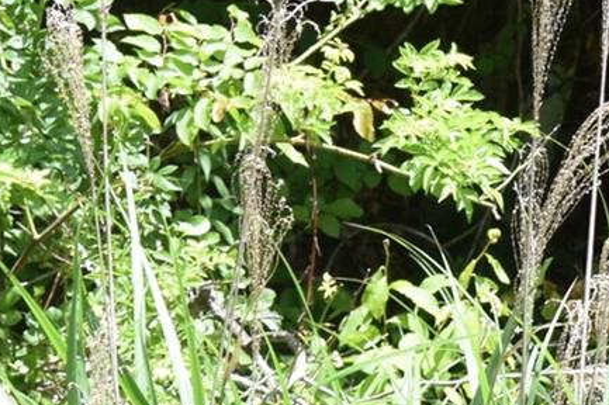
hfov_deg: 5.3
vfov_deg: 3.5
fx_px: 6598
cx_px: 788
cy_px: 406
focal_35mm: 390
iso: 400
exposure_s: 1/250
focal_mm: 55
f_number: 8
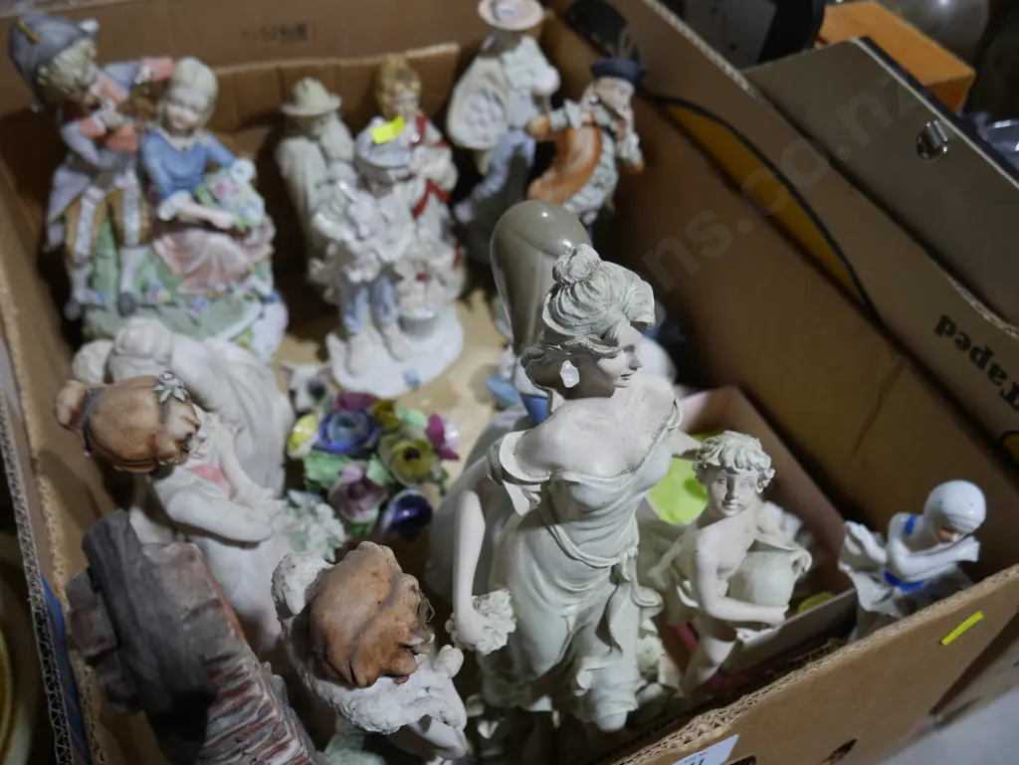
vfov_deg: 44.2
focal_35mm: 32
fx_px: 942
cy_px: 382
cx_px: 510
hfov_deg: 56.8
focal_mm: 16
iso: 200
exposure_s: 1/80
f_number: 3.6
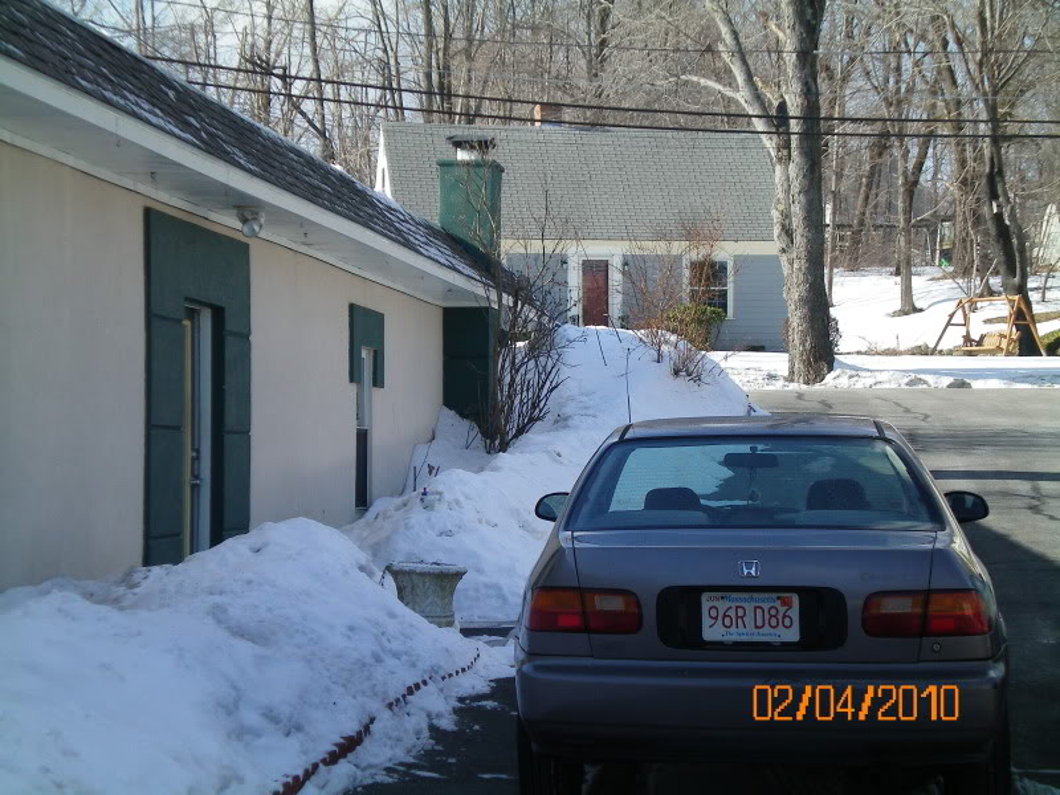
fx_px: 2480
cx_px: 530
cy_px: 398
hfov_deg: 24.1
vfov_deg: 18.2
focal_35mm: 81
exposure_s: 1/400
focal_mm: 13.3
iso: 64
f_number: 4.9
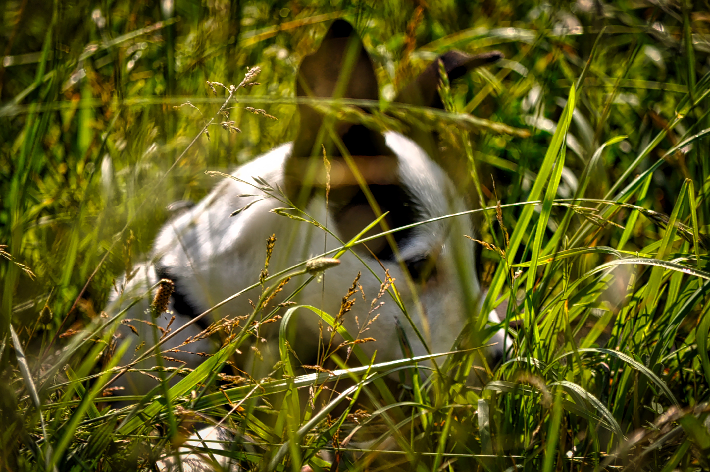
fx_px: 7978
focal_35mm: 405
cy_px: 236
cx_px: 355
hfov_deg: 5.1
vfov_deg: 3.4
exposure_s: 1/640
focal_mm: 270
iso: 200
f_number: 6.3
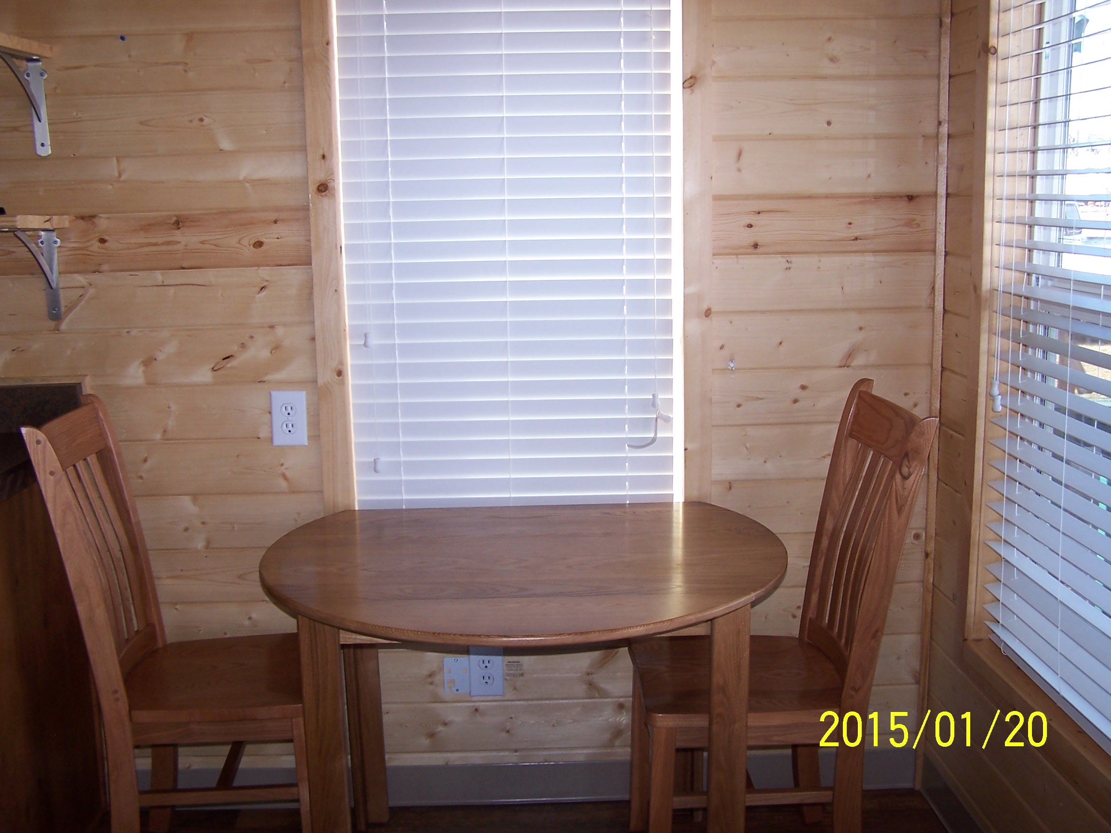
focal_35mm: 38
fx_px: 1220
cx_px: 556
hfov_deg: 49.0
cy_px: 416
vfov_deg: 37.7
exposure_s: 1/60
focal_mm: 6.3
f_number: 2.8
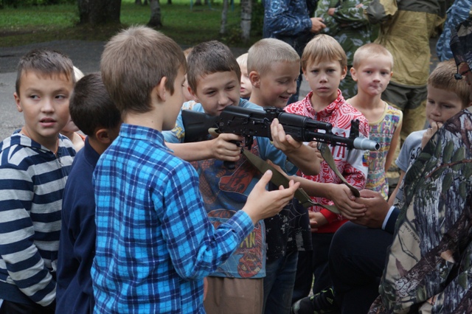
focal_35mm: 74
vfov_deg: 18.5
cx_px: 236
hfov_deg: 27.5
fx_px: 963
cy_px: 157
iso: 1250
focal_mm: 49
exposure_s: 1/500
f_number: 5.6
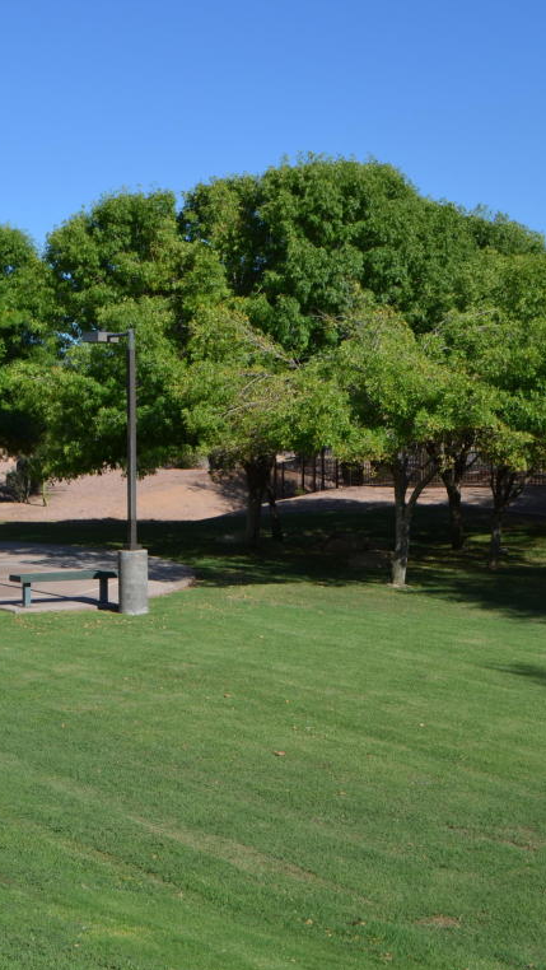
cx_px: 41
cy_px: 486
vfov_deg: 36.6
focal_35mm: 57
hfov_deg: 20.6
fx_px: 1466
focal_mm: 24
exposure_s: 1/250
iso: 100
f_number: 8
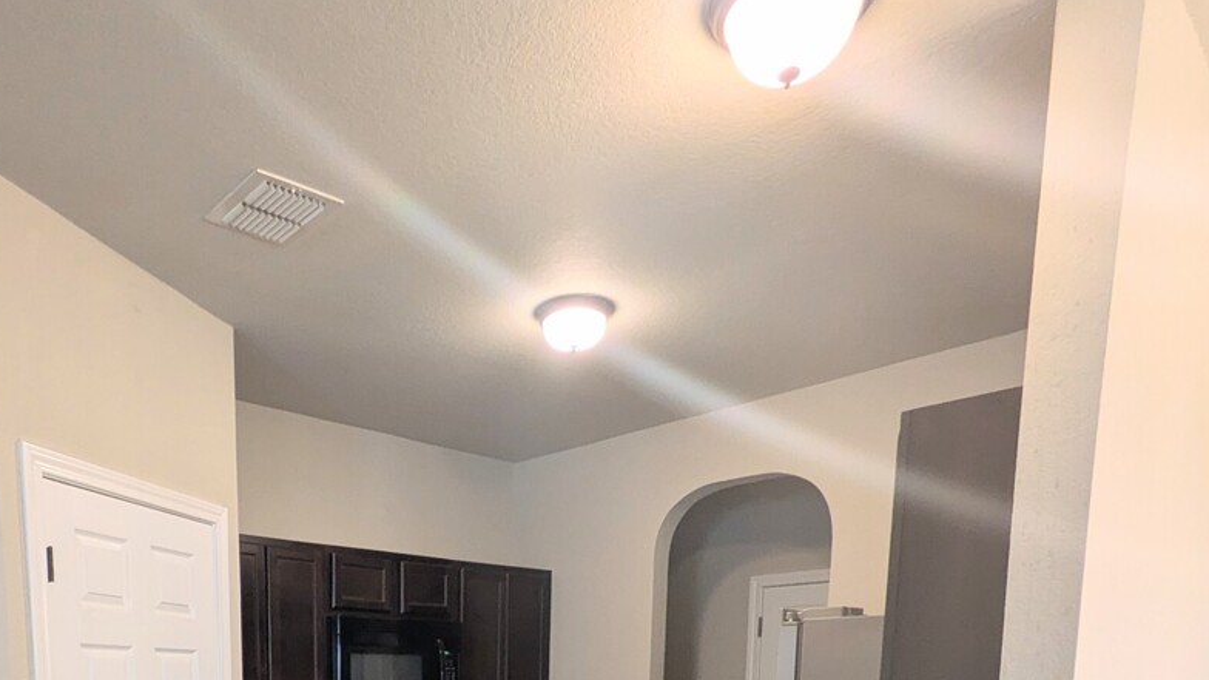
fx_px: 898
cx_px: 421
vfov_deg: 34.0
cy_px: 802
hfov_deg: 66.4
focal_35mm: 28
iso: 158
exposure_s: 1/30
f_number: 2.2
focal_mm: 1.83
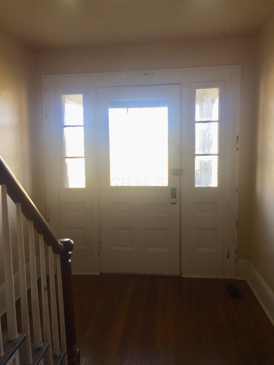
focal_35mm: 29
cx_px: 137
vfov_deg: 61.7
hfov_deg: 48.2
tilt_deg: -5.1
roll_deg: +0.5
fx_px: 306
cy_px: 182
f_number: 2.2
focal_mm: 4.15
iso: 40
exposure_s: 1/120
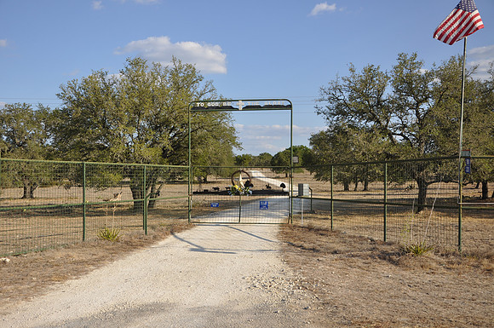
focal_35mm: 45
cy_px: 164
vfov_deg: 29.8
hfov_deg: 43.7
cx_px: 247
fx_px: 617
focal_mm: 30
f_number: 7.1
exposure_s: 1/200
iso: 200
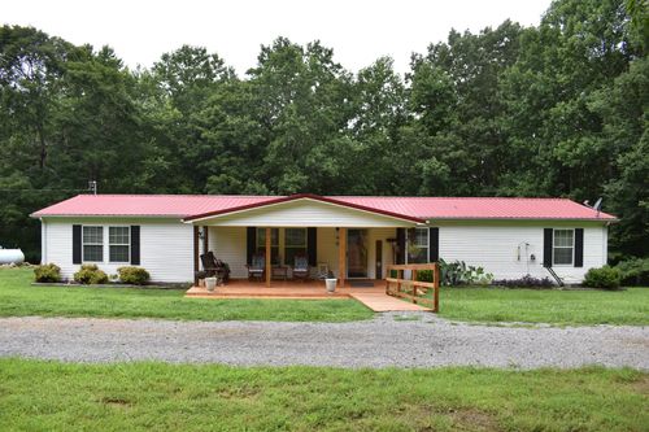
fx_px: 487
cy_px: 216
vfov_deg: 47.9
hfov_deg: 67.4
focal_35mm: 27
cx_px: 324
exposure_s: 1/160
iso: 100
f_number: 6.3
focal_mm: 18
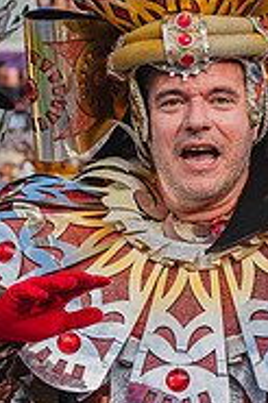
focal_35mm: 170
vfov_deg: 12.1
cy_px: 235
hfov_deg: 8.1
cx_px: 184
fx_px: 1902
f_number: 5.6
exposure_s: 1/1600
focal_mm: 70
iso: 400
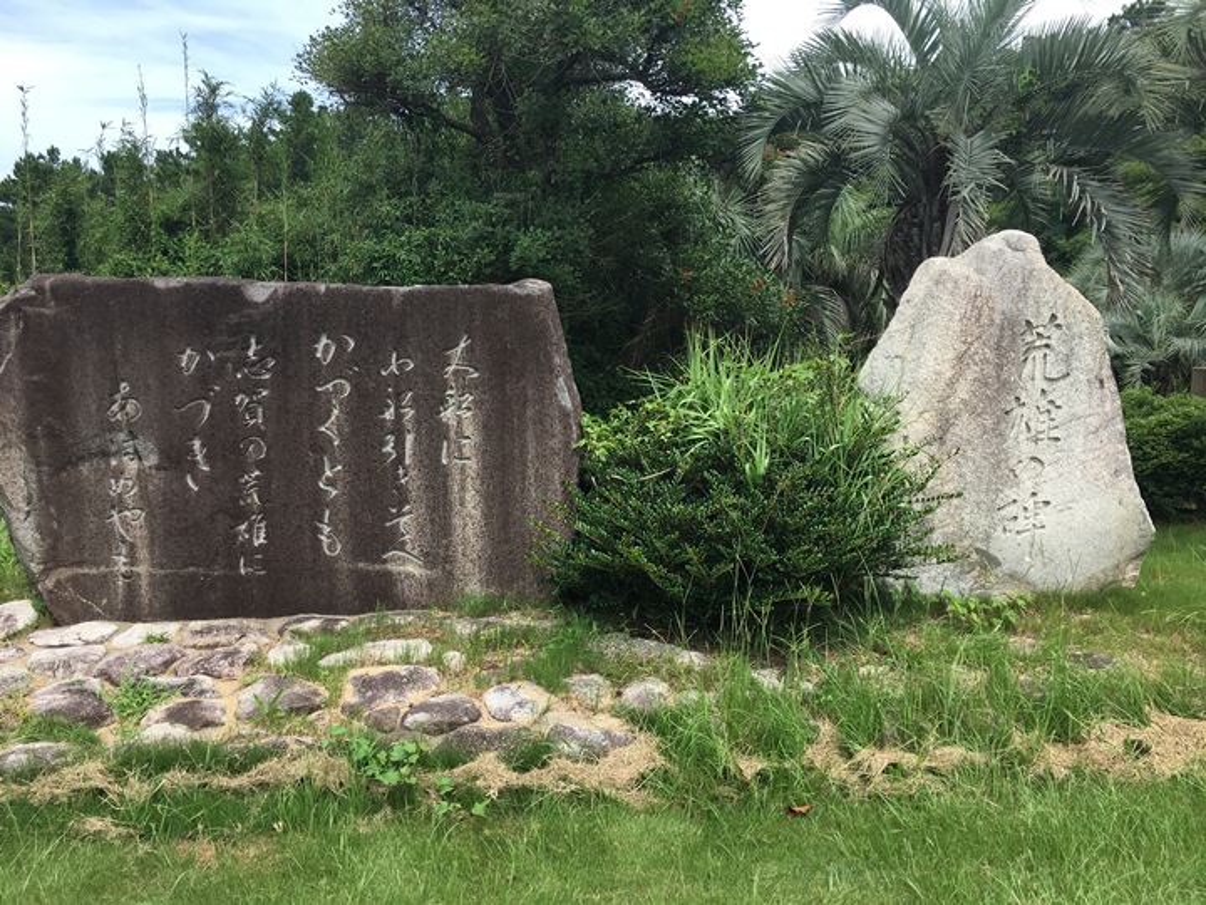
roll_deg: -0.3
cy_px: 452
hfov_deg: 61.7
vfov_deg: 48.2
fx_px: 1010
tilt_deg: -6.9
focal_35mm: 29
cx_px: 603
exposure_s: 1/777
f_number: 2.2
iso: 25
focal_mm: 4.15
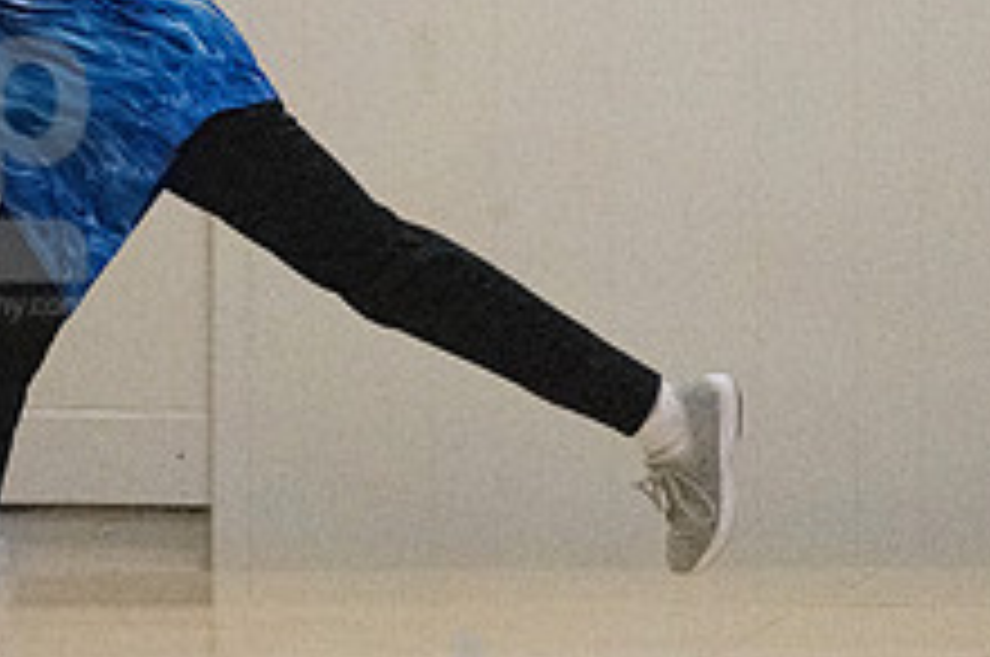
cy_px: 162
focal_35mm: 515
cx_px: -50
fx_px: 14142
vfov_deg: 2.7
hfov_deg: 4.0
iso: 10000
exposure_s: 1/1250
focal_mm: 130
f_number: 4
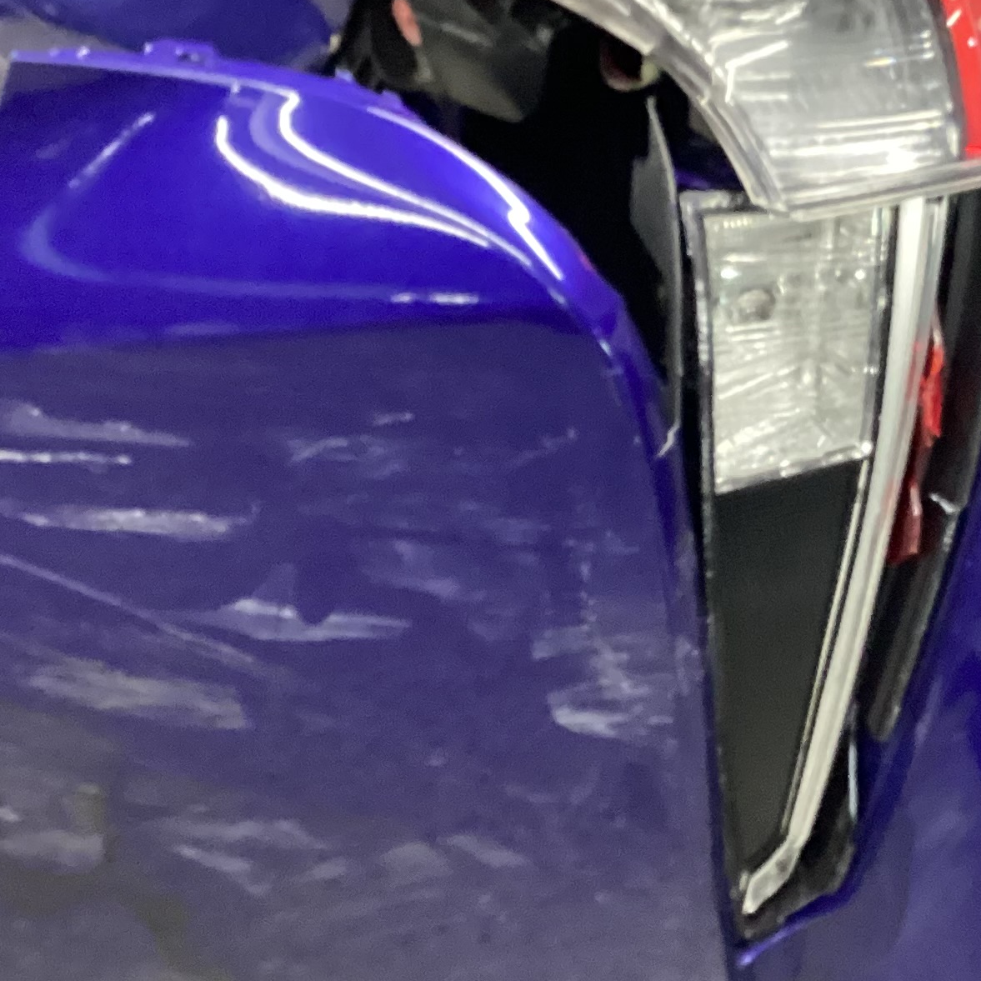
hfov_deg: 22.6
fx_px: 2437
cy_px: 482
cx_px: 720
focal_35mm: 76
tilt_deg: -35.2
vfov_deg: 22.8
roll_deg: +3.2
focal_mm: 3.3
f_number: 2.4
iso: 640
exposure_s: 1/30
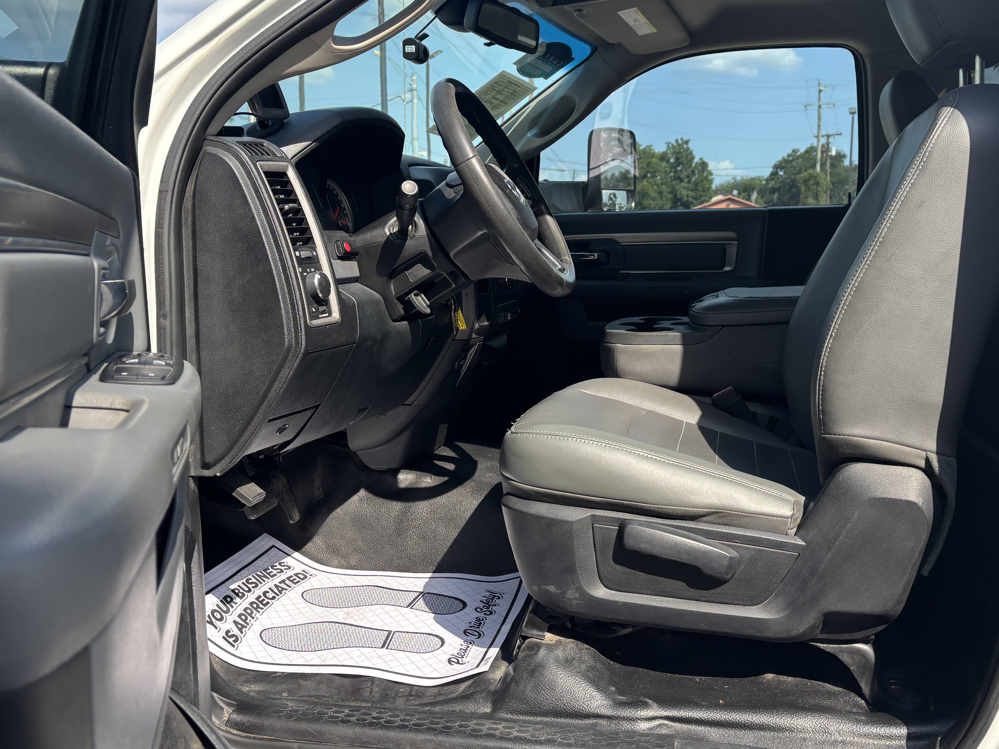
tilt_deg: -6.0
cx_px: 586
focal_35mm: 33
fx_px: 952
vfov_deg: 42.8
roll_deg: -1.0
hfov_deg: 55.0
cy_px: 323
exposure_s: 1/978
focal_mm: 5.96
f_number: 1.6
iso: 50
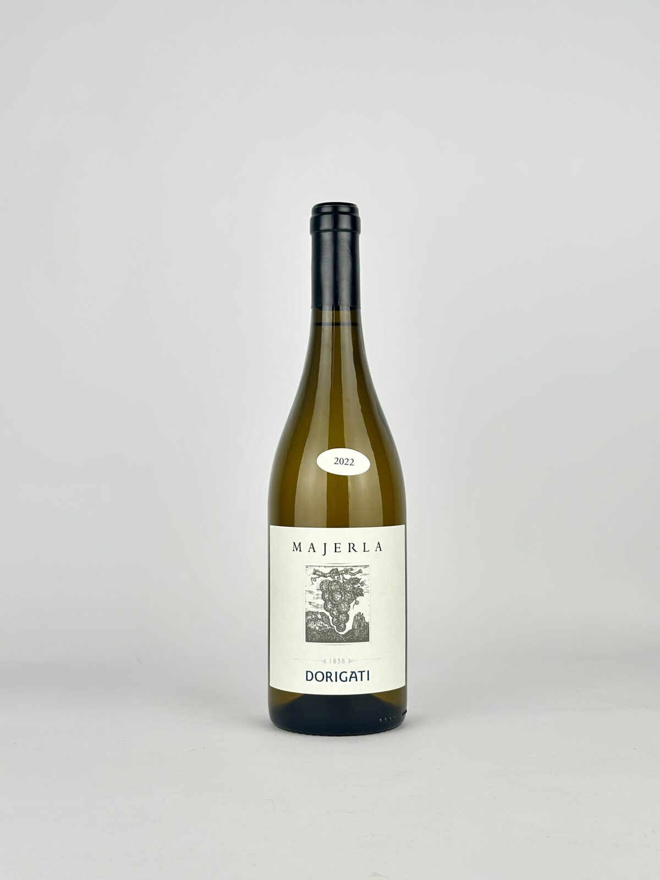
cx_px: 330
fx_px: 1220
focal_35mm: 48
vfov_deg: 39.7
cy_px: 440
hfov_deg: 30.3
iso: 80
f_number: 1.78
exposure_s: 1/349
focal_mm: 6.86
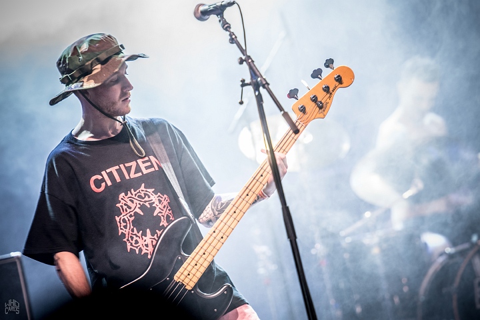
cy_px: 160
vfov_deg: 5.4
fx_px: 3400
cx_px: 240
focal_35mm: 255
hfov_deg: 8.1
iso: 800
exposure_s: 1/100
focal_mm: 170
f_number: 2.8
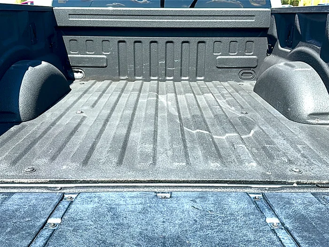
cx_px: 164
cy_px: 124
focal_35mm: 29
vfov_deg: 48.2
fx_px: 276
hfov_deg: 61.7
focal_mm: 6.86
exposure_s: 1/1499
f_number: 1.78
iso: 80
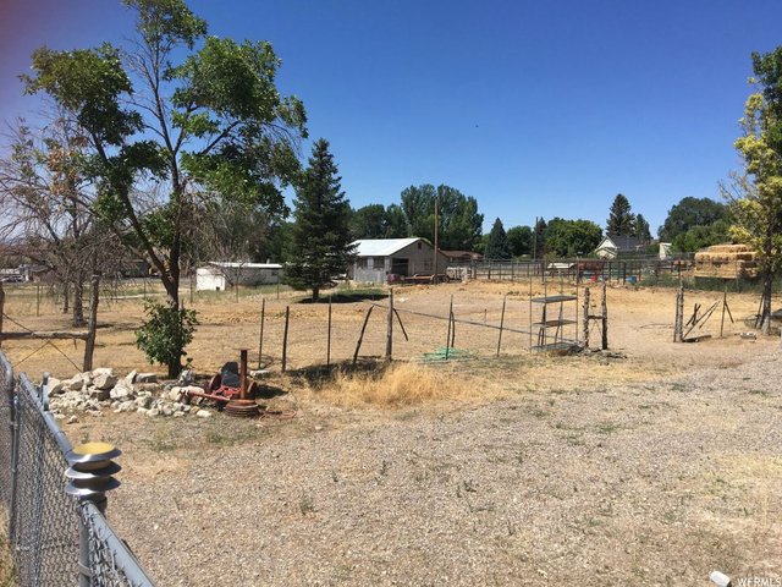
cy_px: 294
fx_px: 655
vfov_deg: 48.2
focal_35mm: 29
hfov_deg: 61.7
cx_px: 391
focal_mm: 4.15
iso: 25
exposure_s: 1/2331
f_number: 2.2
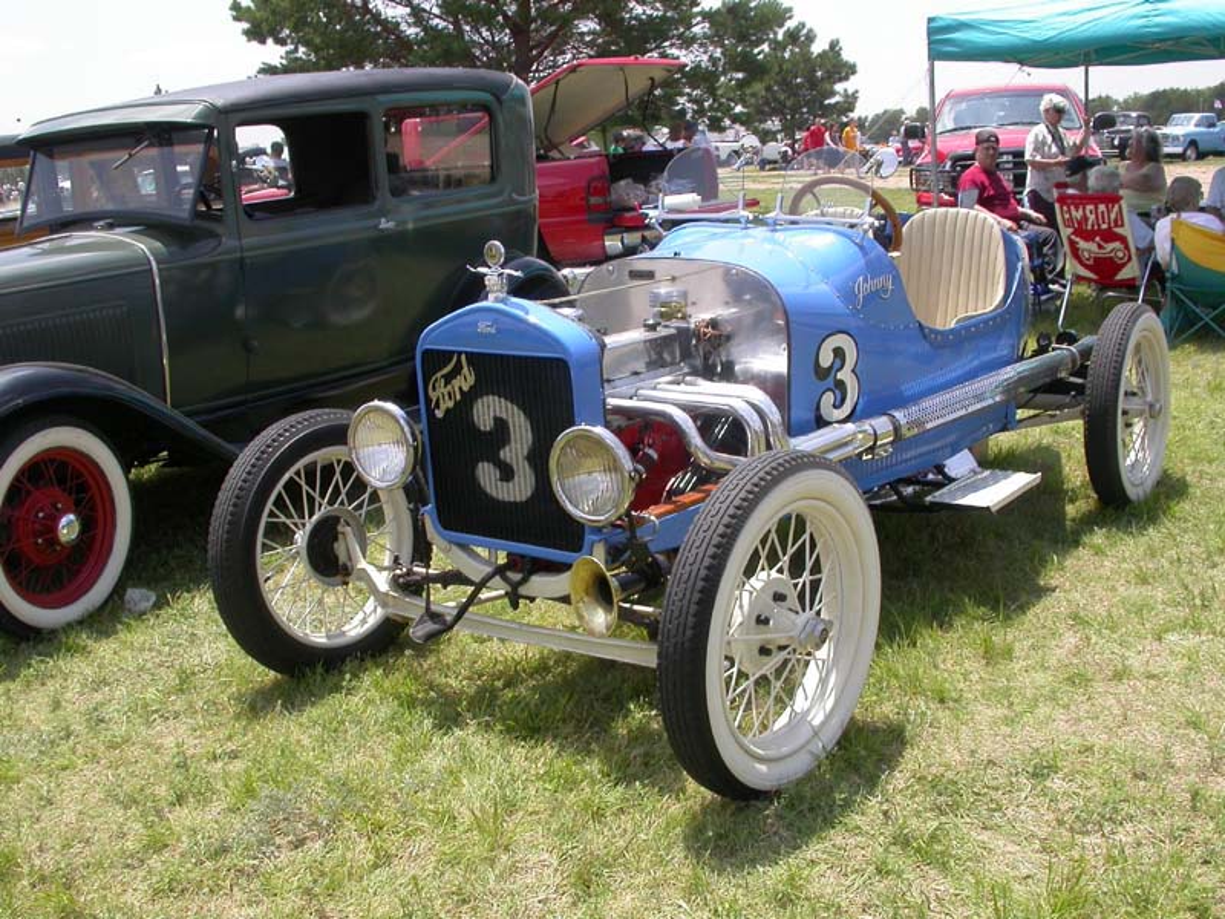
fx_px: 1345
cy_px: 460
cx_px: 612
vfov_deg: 37.7
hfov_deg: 49.0
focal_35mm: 38
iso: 100
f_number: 6.7
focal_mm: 7.85
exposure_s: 1/248
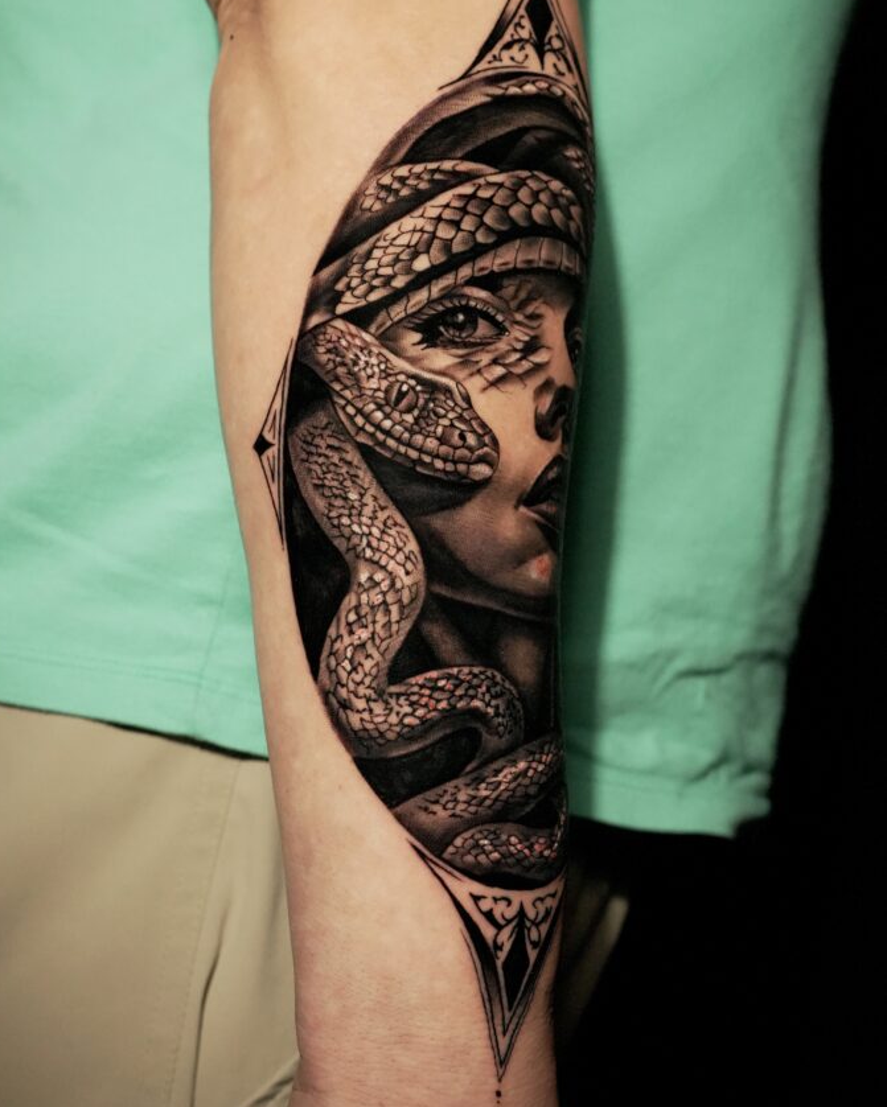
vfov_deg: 39.5
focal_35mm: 47
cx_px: 437
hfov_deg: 32.1
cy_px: 528
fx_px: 1541
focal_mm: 41
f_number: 8
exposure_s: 1/640
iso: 12800
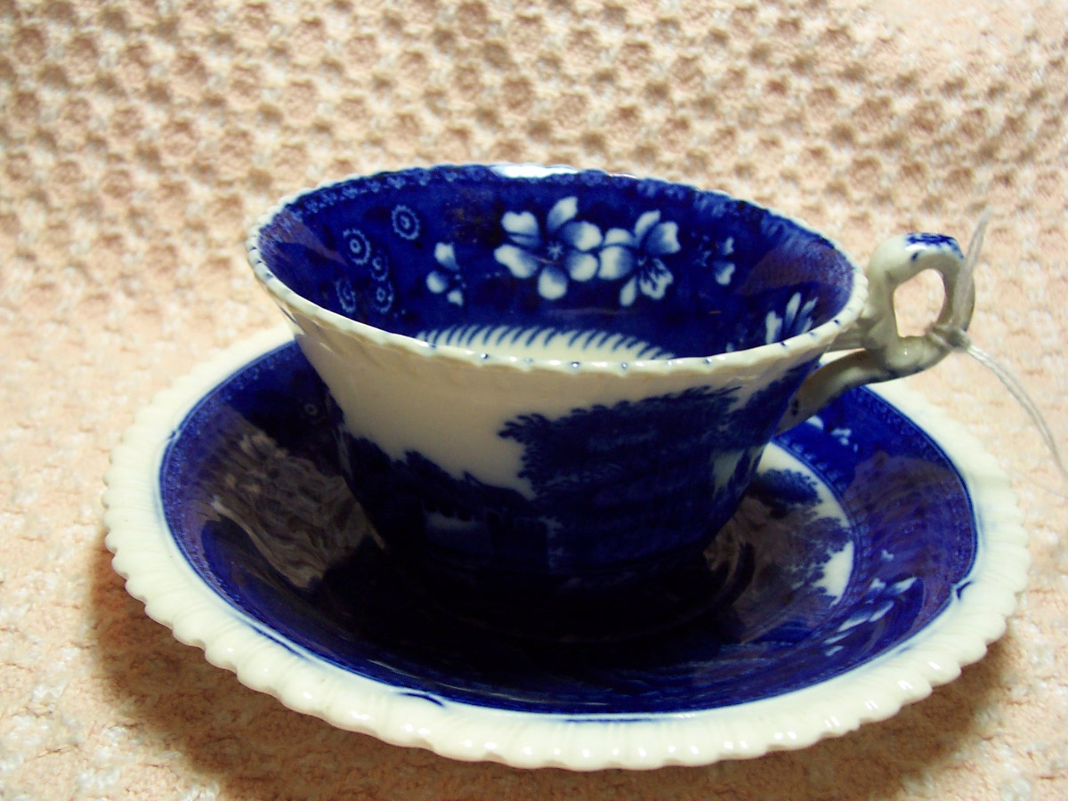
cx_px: 534
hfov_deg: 50.1
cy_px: 400
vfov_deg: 38.7
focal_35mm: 37
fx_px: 1142
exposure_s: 1/30
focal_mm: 5.6
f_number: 2.8
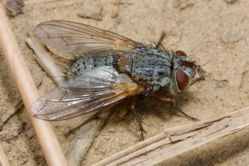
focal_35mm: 158
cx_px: 124
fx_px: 1089
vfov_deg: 8.7
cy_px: 83
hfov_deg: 13.0
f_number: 32
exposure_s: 1/60
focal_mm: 105
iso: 250
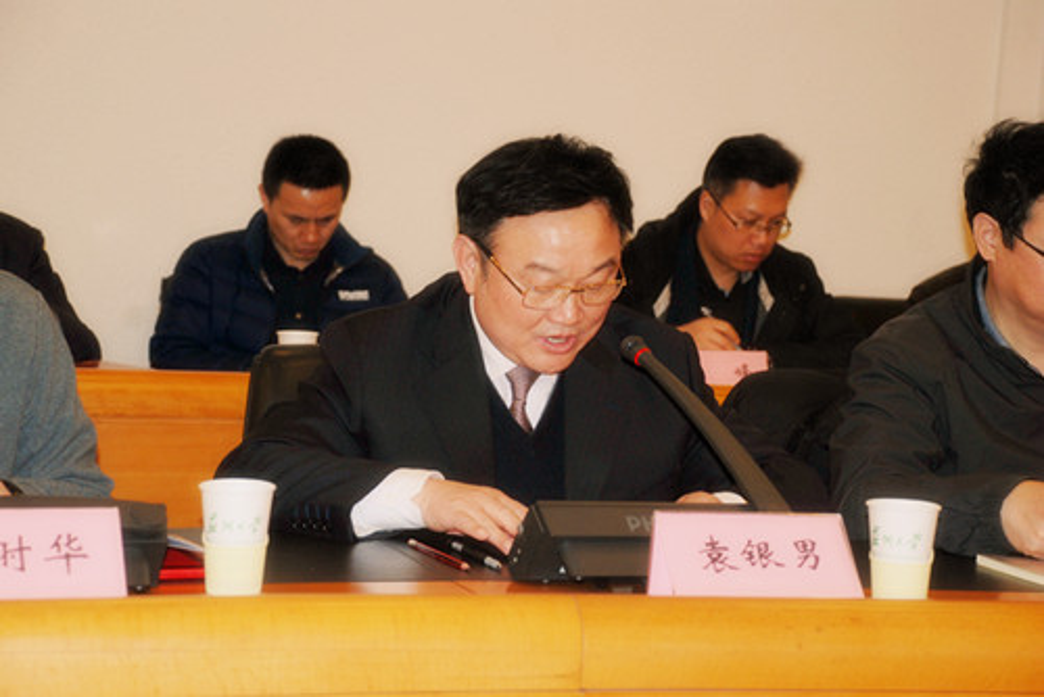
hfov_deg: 20.6
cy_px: 348
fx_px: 2873
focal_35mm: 99
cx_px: 522
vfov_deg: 13.8
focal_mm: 66
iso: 200
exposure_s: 1/60
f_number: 5.3
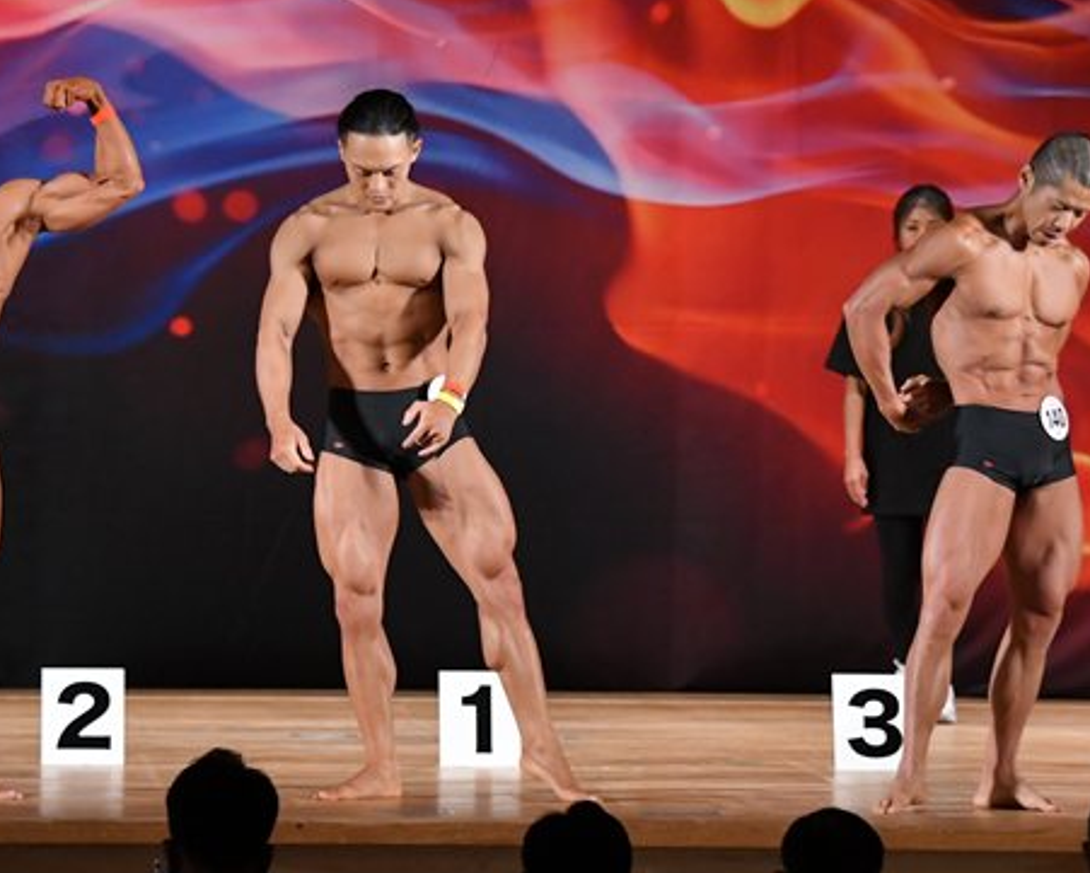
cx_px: 501
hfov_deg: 8.0
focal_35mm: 242
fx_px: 7809
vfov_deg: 6.4
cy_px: 300
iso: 3200
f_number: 5.6
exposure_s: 1/400
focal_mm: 100
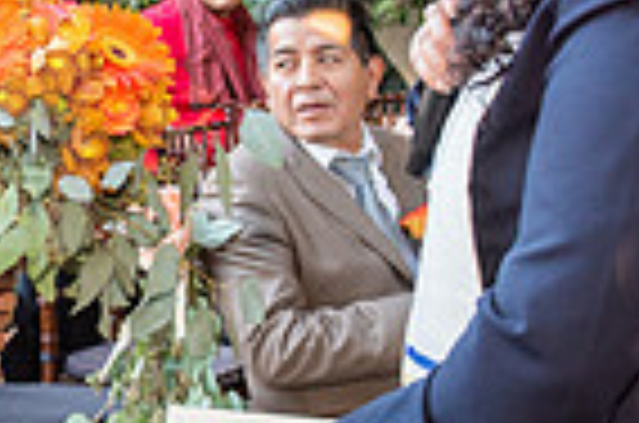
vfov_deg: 8.9
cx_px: -164
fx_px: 2710
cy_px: 159
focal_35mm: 153
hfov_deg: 13.0
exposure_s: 1/125
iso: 500
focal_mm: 34
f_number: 5
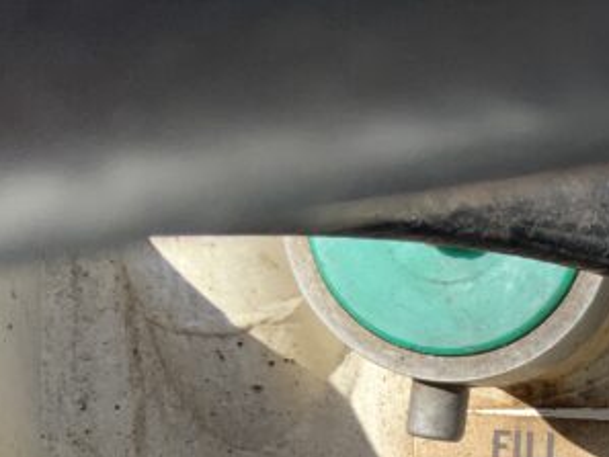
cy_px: 555
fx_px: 1760
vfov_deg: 14.3
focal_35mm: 100
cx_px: 917
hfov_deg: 17.6
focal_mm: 3
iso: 16
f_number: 1.8
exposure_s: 1/1250
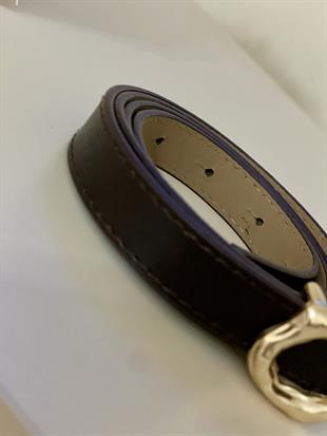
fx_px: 655
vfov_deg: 36.8
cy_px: 218
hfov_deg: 28.0
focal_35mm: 52
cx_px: 164
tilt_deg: -20.9
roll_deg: -44.1
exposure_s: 1/14
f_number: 2
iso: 500
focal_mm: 6
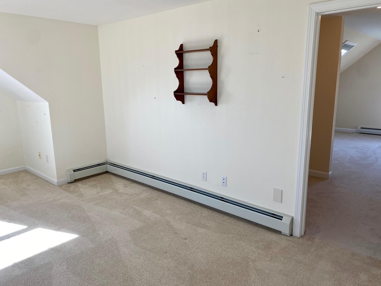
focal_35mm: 26
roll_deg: +0.8
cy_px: 143
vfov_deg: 53.1
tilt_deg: -11.7
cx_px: 190
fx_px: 286
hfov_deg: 67.3
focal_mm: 4.25
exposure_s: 1/120
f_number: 1.8
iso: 40
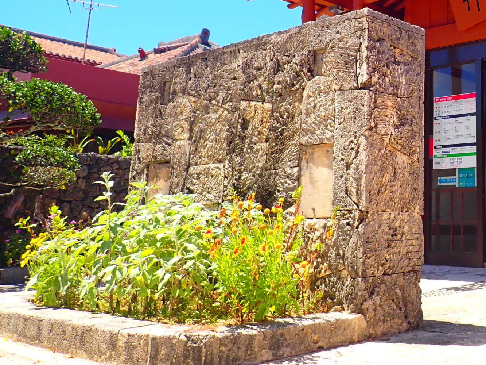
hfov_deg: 37.3
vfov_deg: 29.4
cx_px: 429
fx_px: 674
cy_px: 63
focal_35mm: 48
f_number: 2.8
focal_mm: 4.5
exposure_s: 1/800
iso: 100
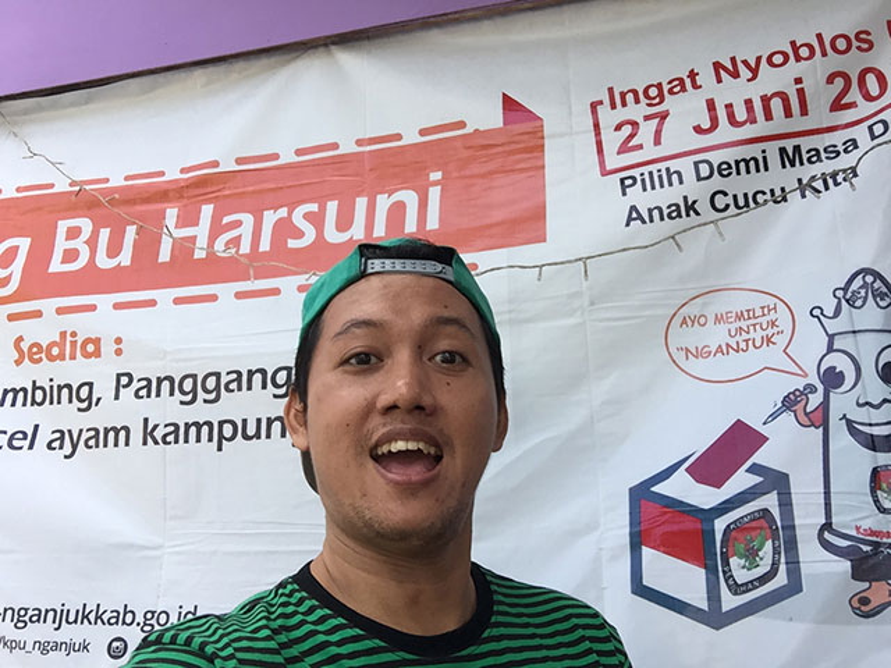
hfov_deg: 58.4
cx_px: 446
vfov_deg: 45.4
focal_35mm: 31
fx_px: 798
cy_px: 334
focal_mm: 2.65
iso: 32
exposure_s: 1/301
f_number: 2.2
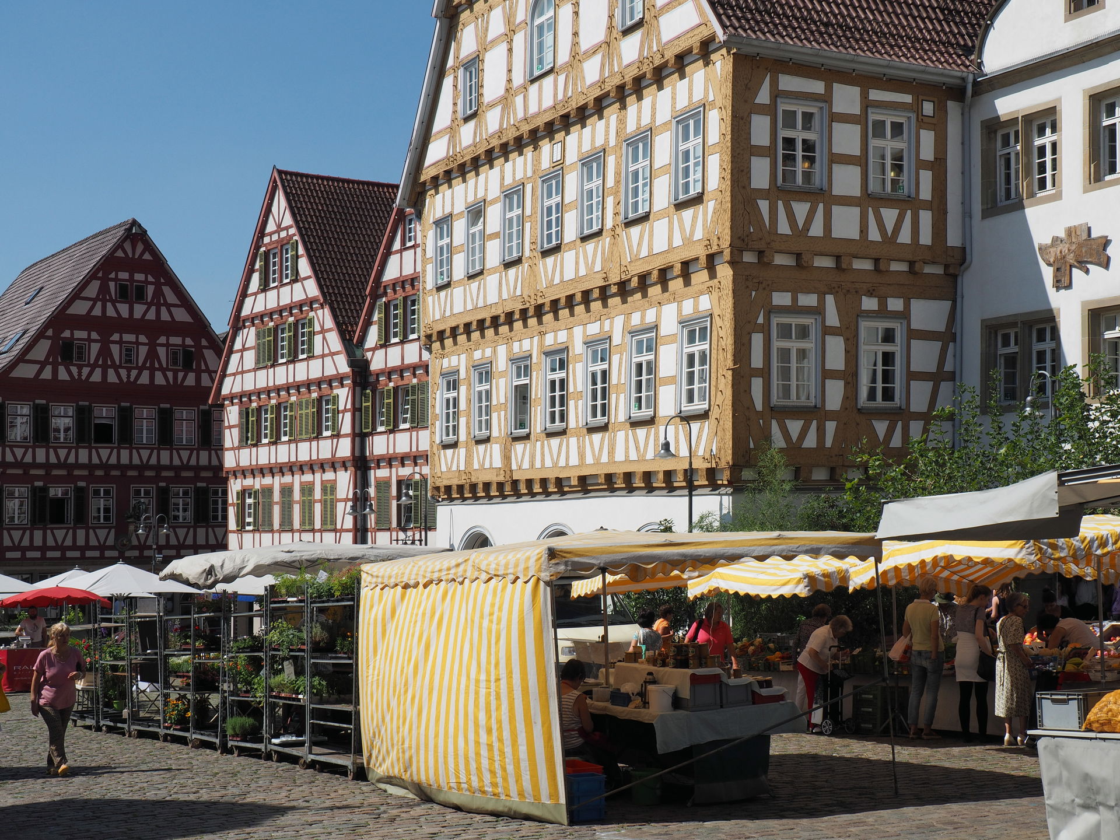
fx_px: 1618
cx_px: 560
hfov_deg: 38.2
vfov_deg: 29.1
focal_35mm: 50
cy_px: 420
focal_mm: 25
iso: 200
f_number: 11
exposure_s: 1/400
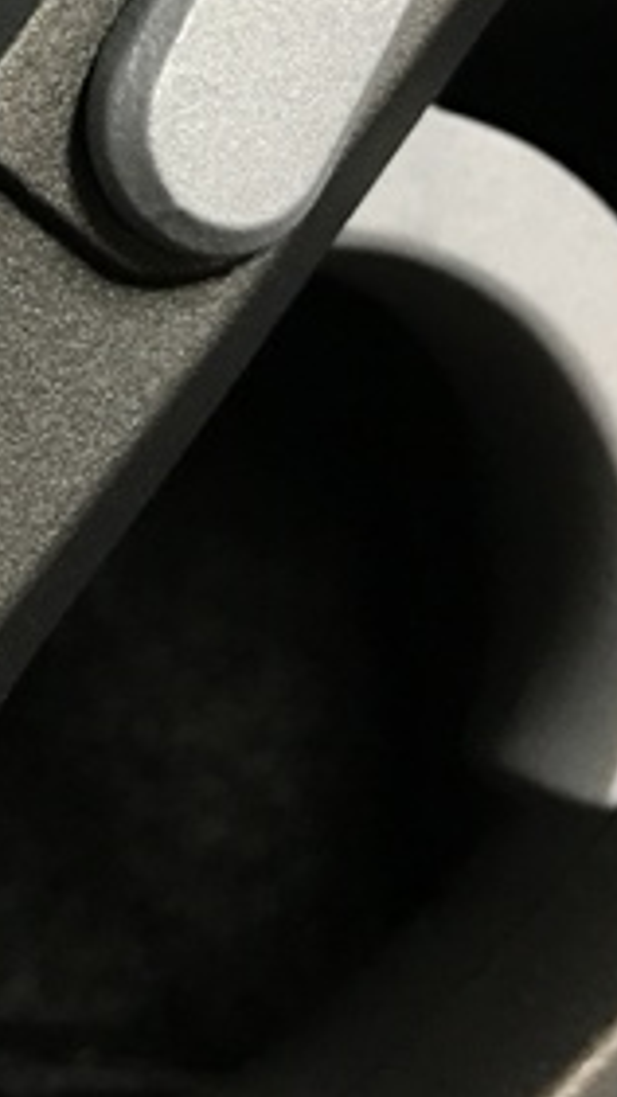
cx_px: -168
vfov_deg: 22.7
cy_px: -20
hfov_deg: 13.0
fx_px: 2618
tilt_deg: -40.8
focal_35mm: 90
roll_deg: -1.4
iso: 64
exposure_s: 1/15
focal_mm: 4.15
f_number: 2.2
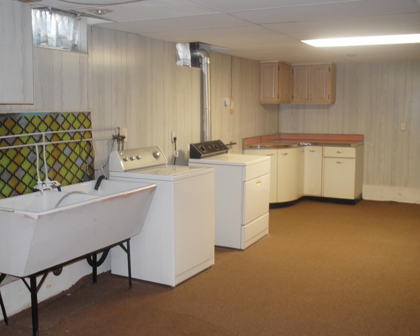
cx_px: 187
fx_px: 510
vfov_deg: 36.5
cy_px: 168
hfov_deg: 44.7
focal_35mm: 41
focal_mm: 24
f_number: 4
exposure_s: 1/4
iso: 200
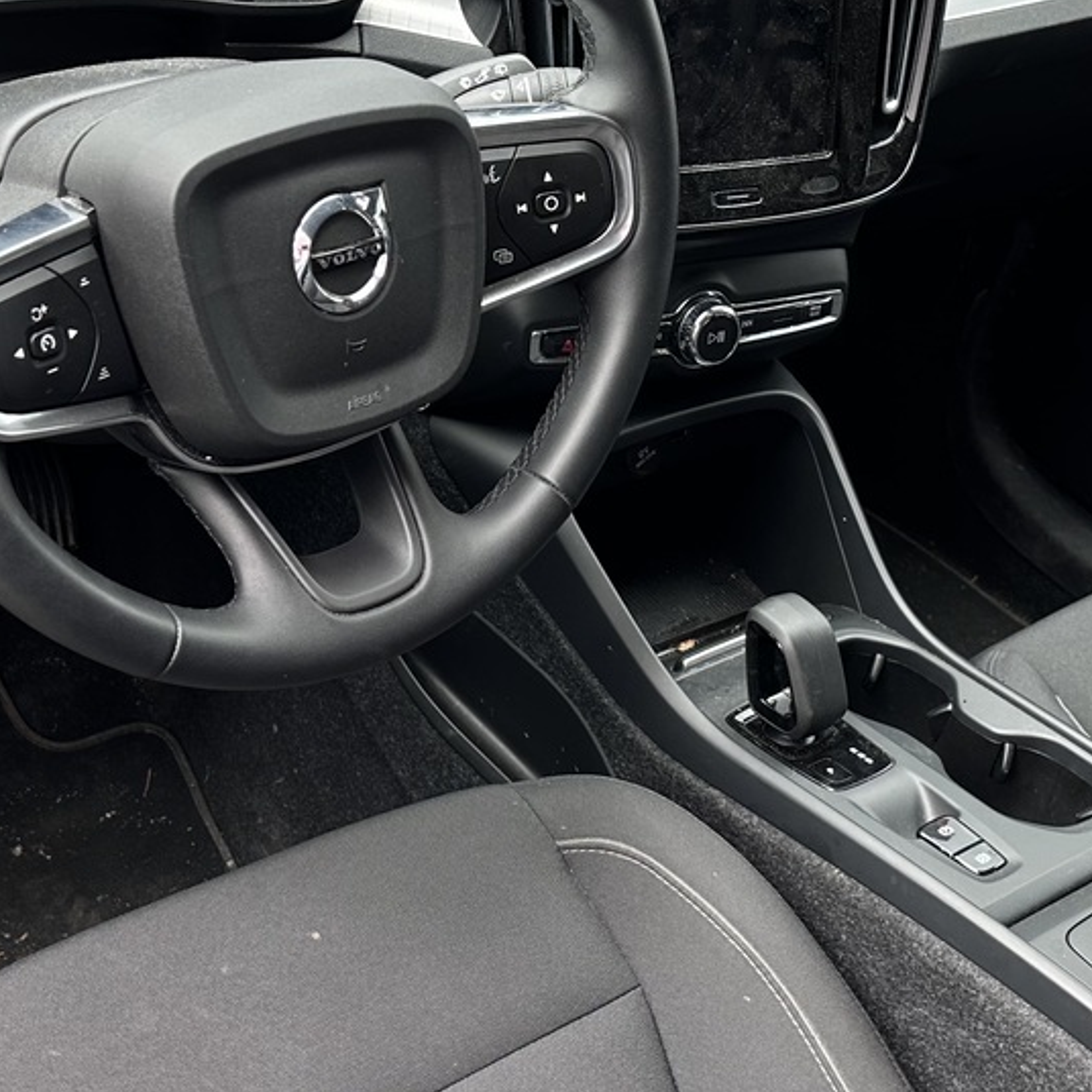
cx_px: 613
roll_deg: -17.4
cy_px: 632
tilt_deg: -38.2
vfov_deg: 30.0
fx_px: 2034
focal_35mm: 57
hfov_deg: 30.0
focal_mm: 6.86
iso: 80
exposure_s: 1/121
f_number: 1.78
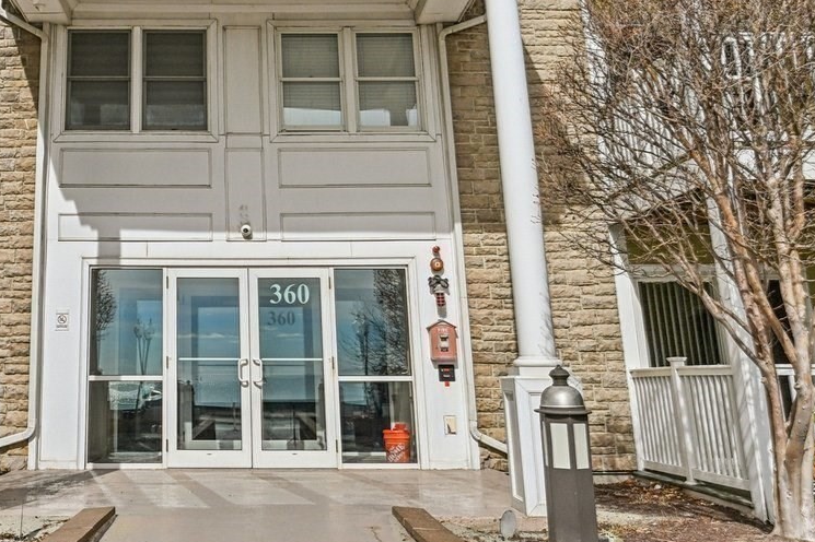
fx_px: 996
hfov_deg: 43.6
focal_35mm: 44
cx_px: 242
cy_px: 80
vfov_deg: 29.5
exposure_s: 1/1250
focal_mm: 16
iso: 400
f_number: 8
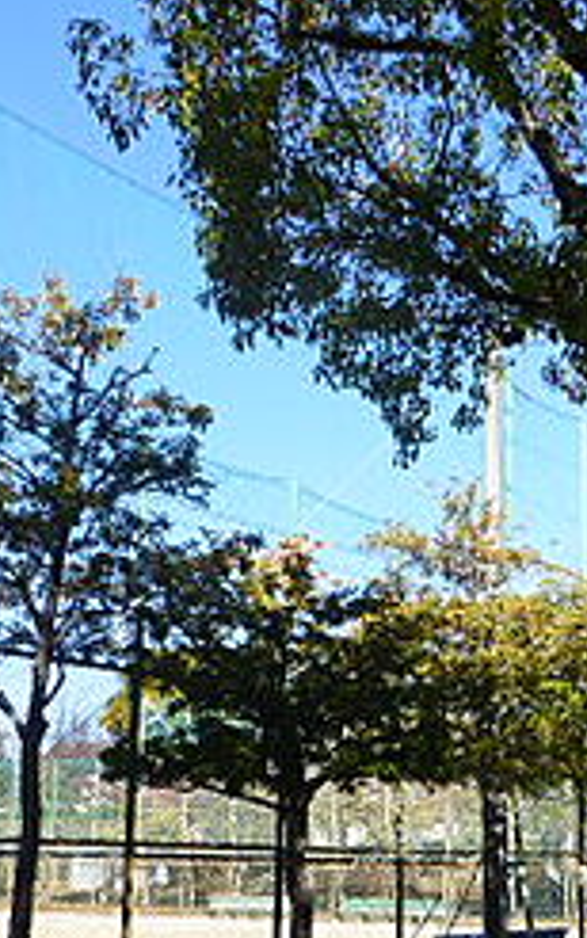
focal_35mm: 62
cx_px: 465
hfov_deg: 20.8
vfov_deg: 32.3
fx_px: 1585
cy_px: 709
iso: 100
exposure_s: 1/500
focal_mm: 4.3
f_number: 4
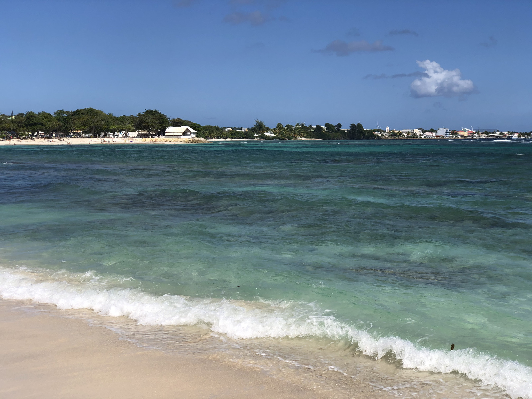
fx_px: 799
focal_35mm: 52
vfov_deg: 28.0
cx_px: 266
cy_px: 200
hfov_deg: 36.8
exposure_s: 1/2088
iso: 16
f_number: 2.4
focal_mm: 6
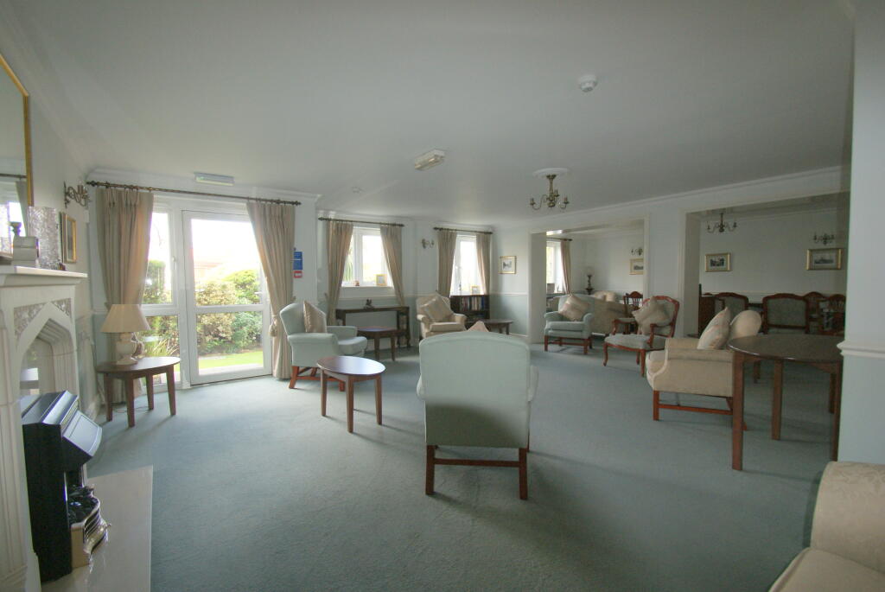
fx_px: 369
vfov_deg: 77.5
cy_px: 296
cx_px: 442
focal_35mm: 15
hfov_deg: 100.3
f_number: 5.6
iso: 400
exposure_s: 1/60
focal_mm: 10
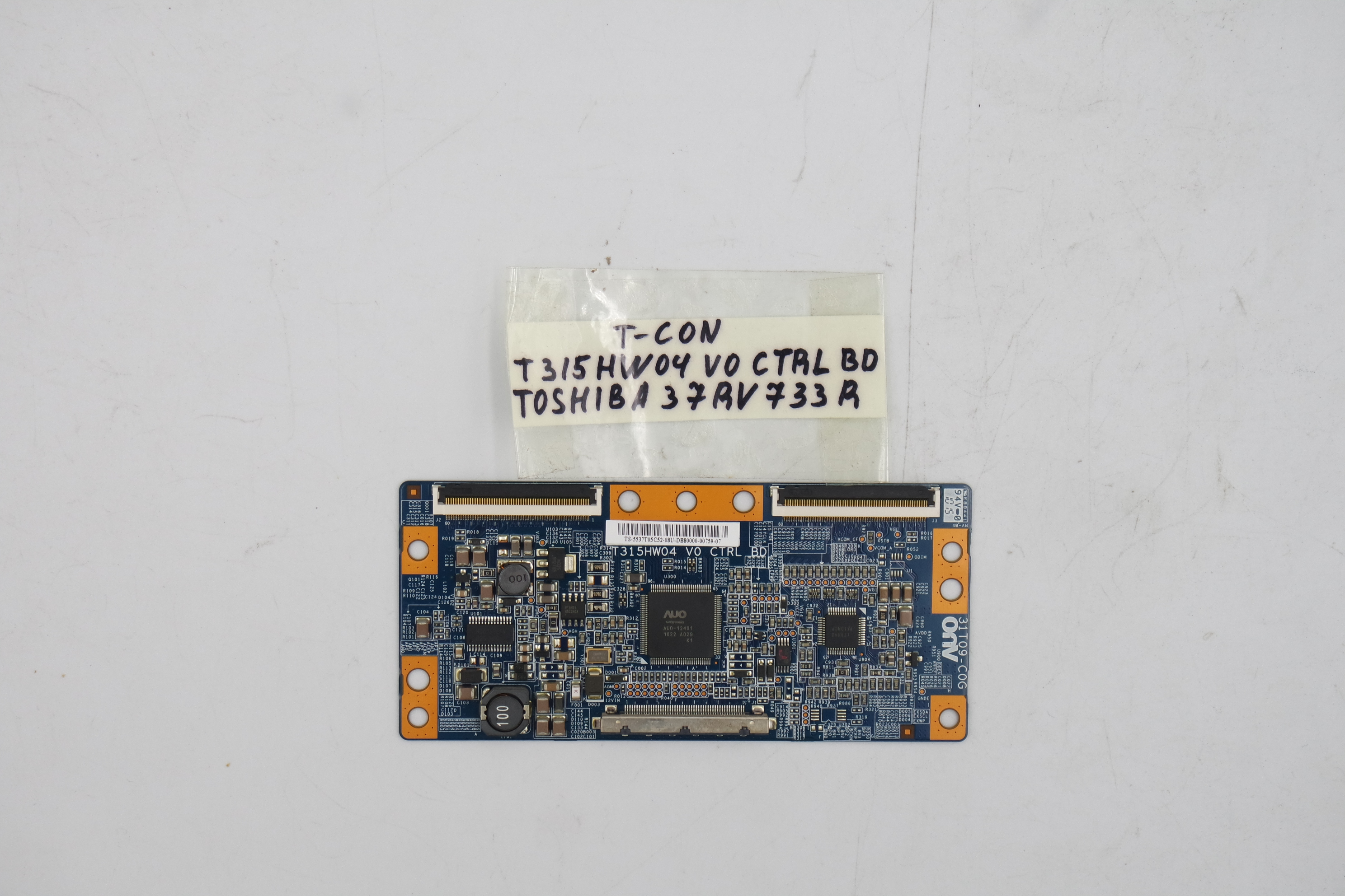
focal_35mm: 64
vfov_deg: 21.2
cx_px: 672
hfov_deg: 31.4
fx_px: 2391
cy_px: 448
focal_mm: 24
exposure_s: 1/125
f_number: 5.6
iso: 200
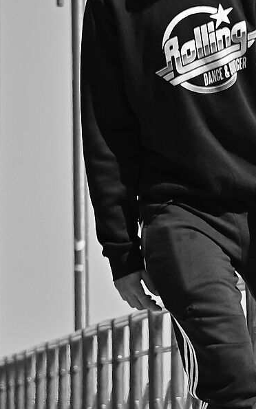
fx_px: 9642
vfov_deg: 2.4
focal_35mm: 864
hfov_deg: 1.5
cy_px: 261
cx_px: 343
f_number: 7.1
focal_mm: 140
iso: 100
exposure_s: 1/640
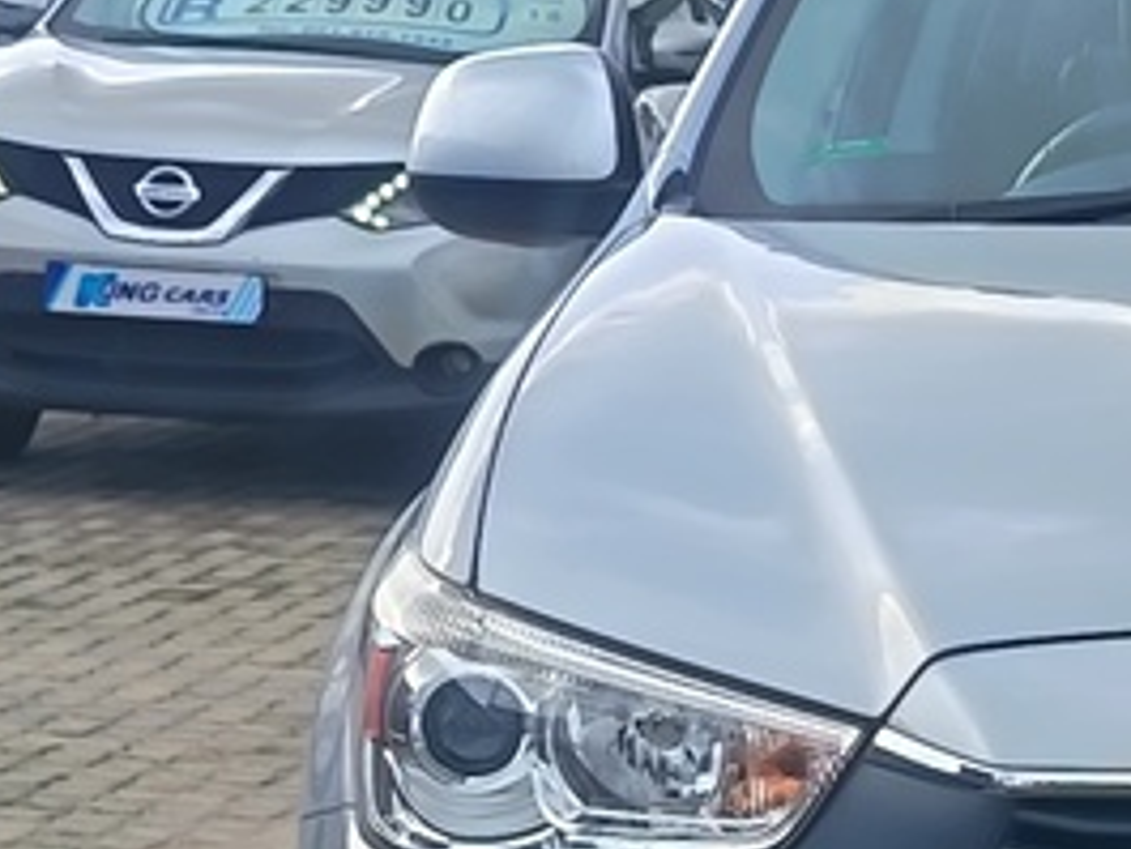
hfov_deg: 13.5
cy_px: 725
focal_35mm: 139
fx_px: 4544
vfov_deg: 10.6
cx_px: 1583
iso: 100
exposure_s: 1/373
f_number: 1.75
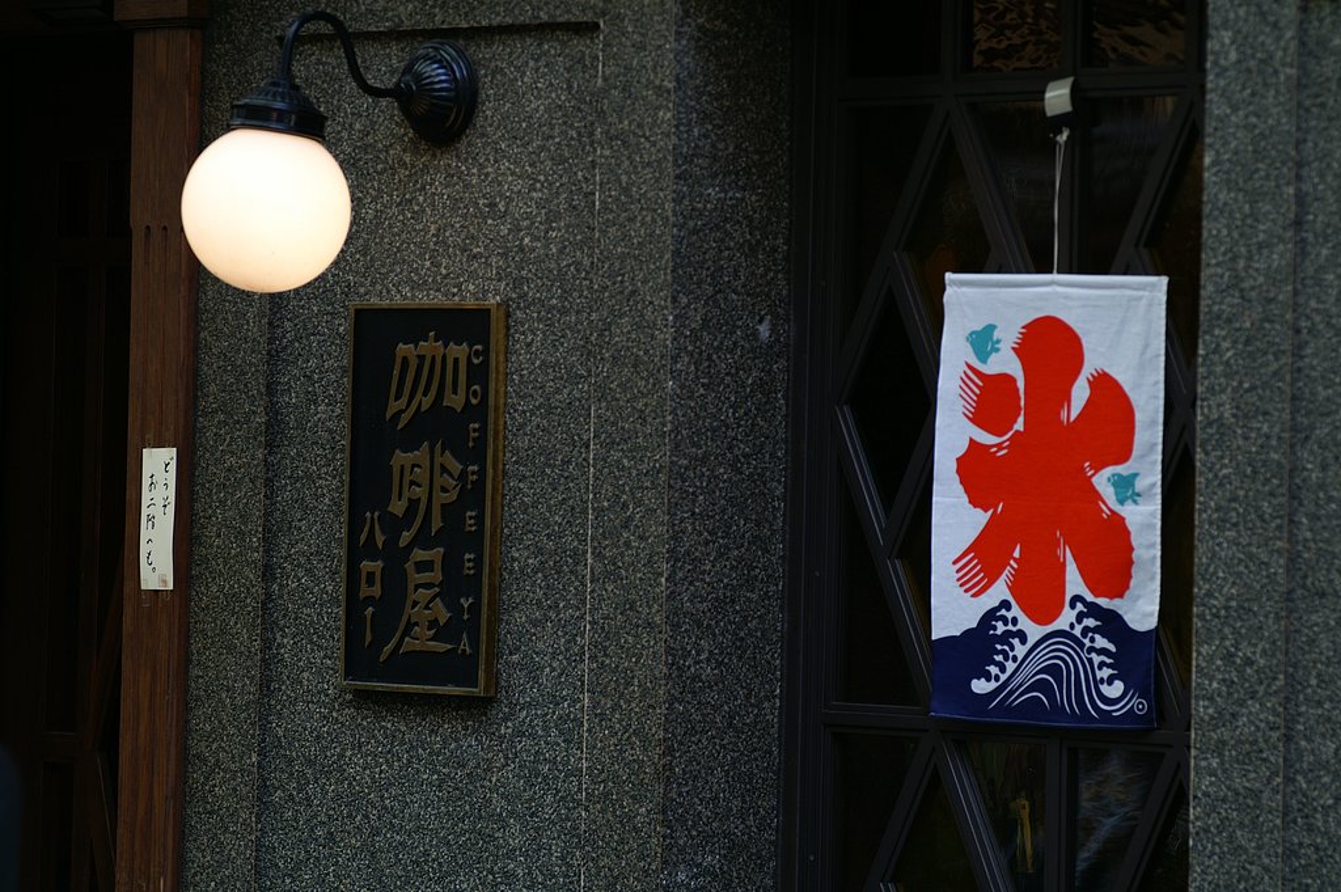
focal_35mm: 195
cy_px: 446
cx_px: 670
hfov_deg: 10.6
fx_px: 7258
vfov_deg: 7.0
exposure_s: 1/125
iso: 100
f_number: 3.5
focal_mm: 130
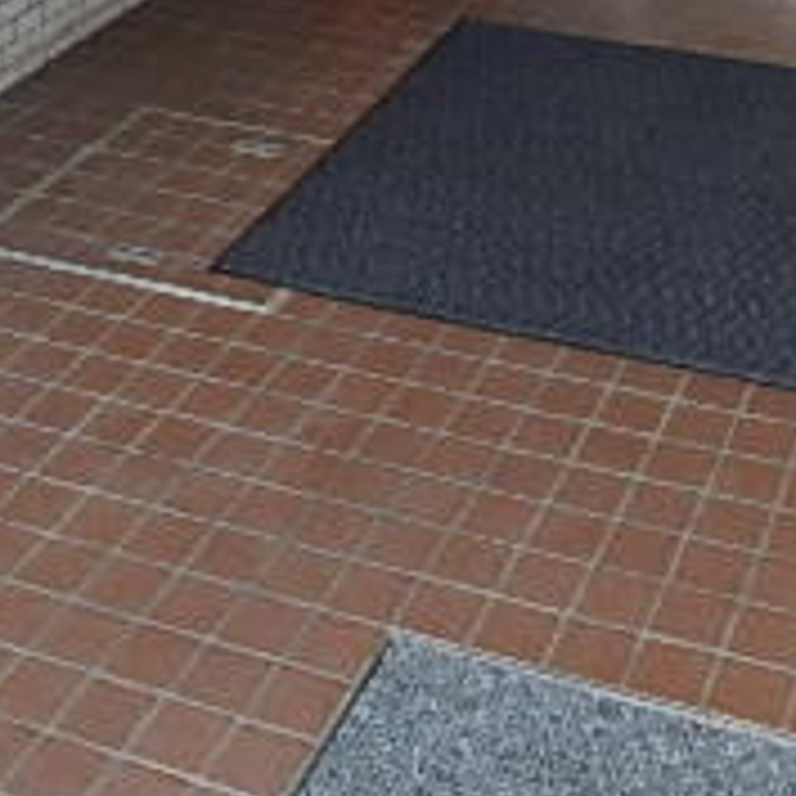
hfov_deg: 25.6
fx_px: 1743
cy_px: -148
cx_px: 517
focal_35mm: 67
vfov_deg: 23.6
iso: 200
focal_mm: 3.7
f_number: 3.5
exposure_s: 1/50
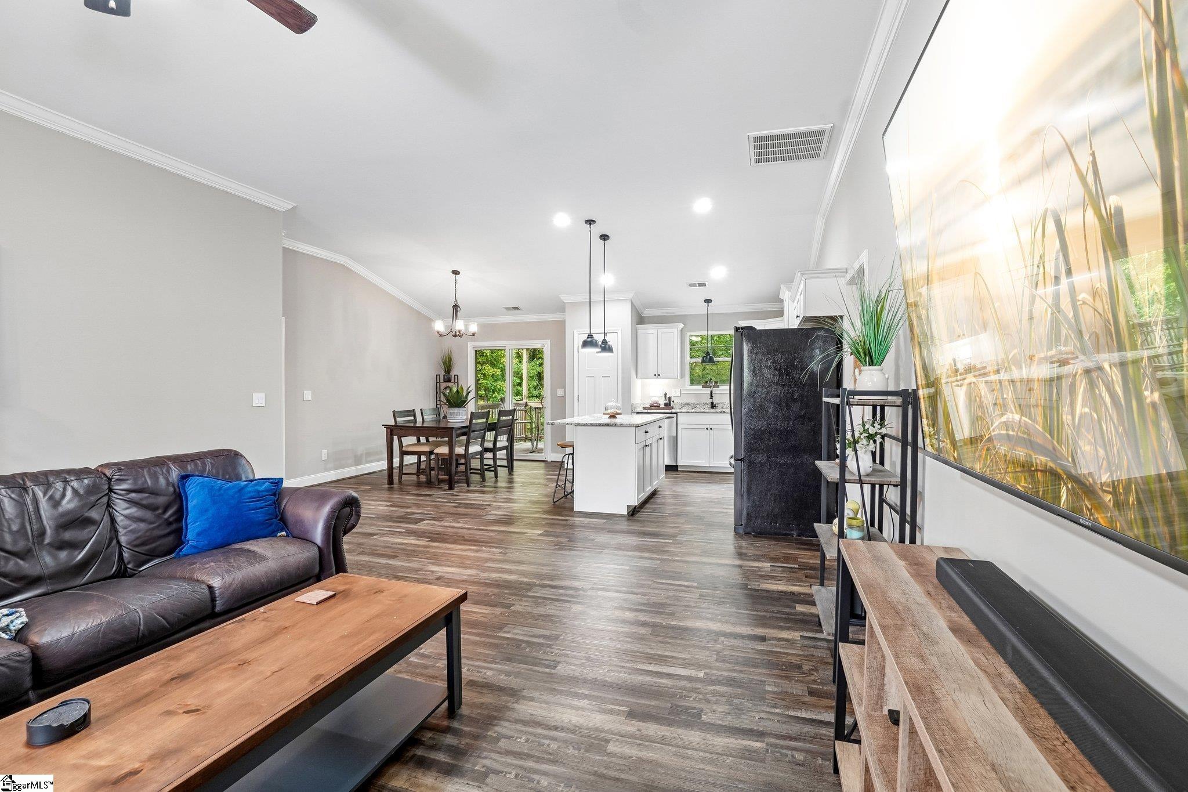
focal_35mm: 15
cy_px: 396
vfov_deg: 77.3
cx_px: 594
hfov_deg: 100.4
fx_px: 495
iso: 400
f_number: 8
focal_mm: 10
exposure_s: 1/4
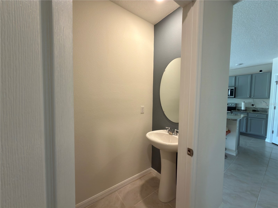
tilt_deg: -3.6
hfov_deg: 102.1
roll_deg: -0.5
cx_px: 139
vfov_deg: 85.7
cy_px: 104
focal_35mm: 14
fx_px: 112
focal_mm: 2.22
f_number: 2.2
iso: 64
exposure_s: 1/30
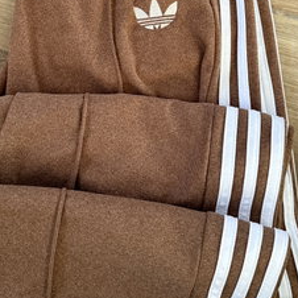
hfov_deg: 34.0
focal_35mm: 50
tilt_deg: -81.8
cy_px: 47
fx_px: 487
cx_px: 136
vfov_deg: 32.8
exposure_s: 1/60
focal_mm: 6.76
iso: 320
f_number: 1.78
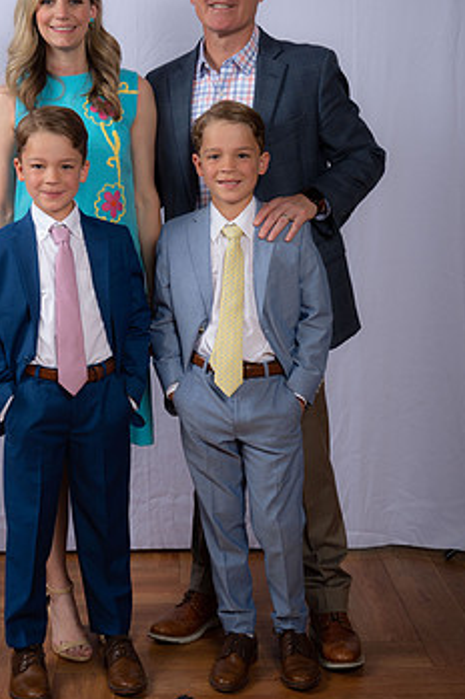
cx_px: 185
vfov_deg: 30.1
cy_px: 306
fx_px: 1301
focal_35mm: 67
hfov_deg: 20.2
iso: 250
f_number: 8
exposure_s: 1/160
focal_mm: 52
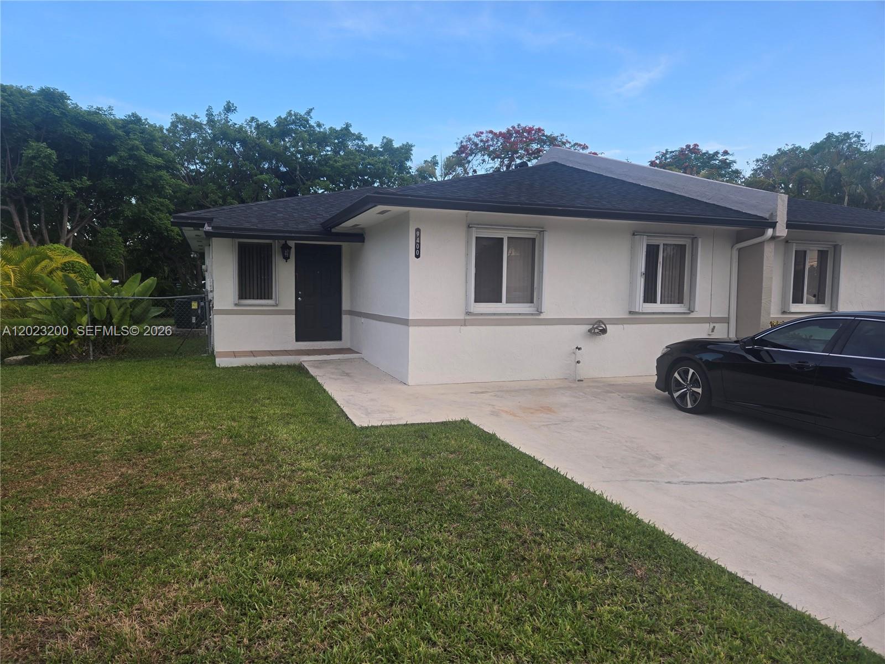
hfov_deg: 73.9
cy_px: 332
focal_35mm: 23
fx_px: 588
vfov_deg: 58.9
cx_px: 442
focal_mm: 5.4
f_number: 1.8
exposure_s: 1/180
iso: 25
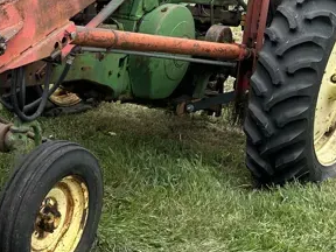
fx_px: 777
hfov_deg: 22.6
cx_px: -61
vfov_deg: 18.4
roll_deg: -0.7
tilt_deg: -18.3
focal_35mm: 80
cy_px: 173
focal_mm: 6.86
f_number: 1.78
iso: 80
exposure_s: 1/989
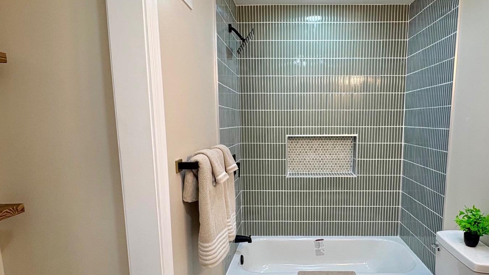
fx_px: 298
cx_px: 290
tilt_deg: -7.6
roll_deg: +0.6
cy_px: 163
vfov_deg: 49.3
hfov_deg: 77.9
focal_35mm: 23
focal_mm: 2.22
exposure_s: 1/120
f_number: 2.2
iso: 160
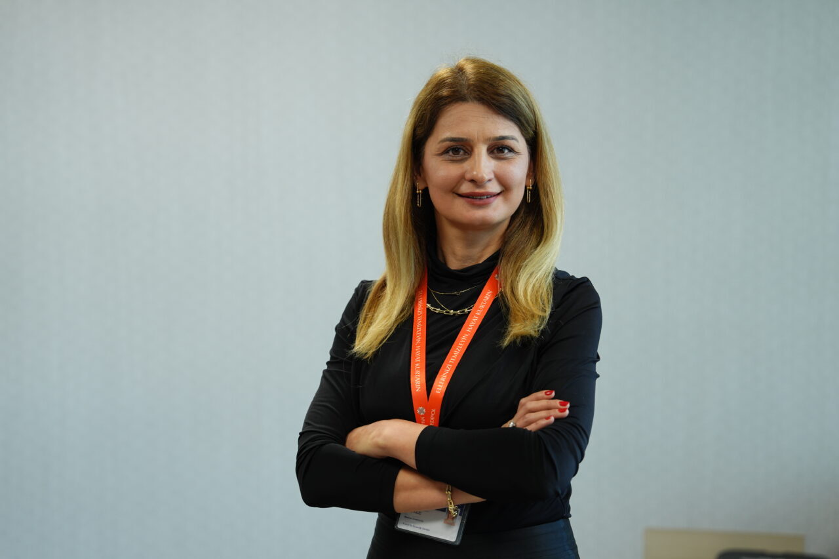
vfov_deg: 19.5
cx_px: 420
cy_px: 280
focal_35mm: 70
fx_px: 1631
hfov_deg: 28.8
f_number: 2.8
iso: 320
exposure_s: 1/100
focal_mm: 70
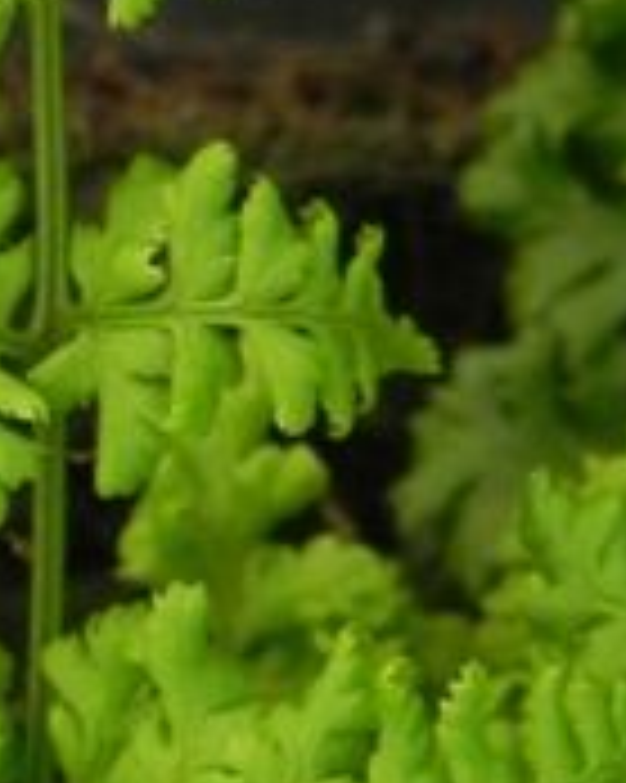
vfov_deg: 4.5
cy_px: 1552
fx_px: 9874
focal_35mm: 426
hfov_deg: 3.6
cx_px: 766
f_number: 4.5
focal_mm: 16.9
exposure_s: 1/40
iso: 160
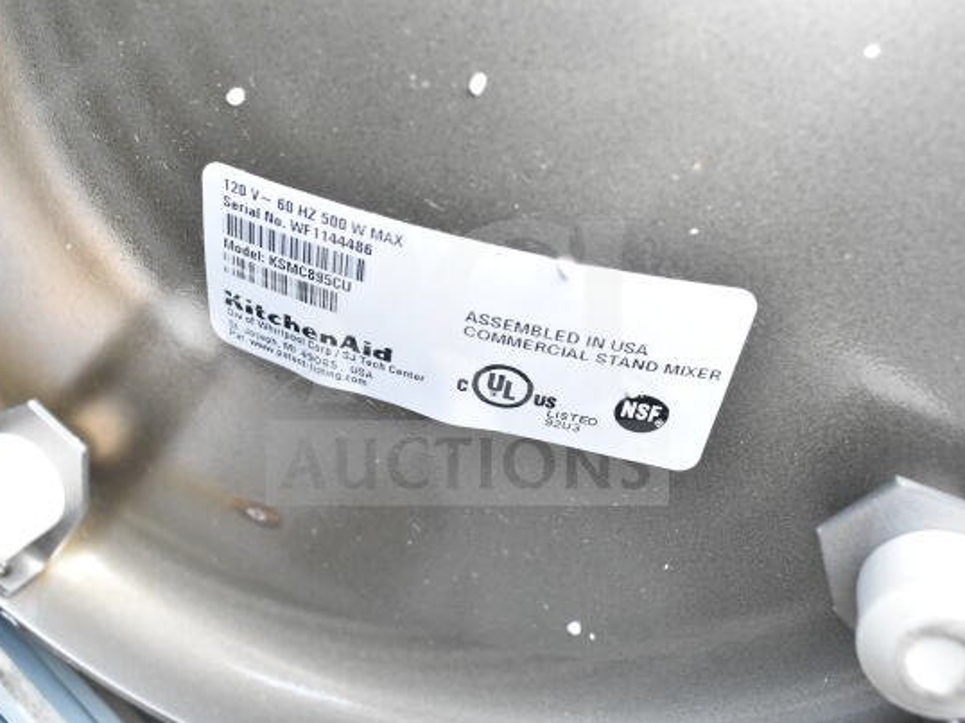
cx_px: 466
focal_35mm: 36
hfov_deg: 51.4
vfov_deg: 39.6
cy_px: 363
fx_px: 1003
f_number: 6.3
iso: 1600
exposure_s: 1/160
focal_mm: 22
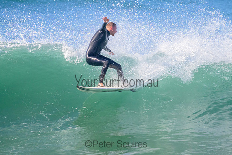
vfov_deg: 1.3
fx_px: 7060
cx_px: 140
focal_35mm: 1095
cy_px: 56
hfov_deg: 1.9
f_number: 11
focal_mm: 800
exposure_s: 1/2000
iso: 2000
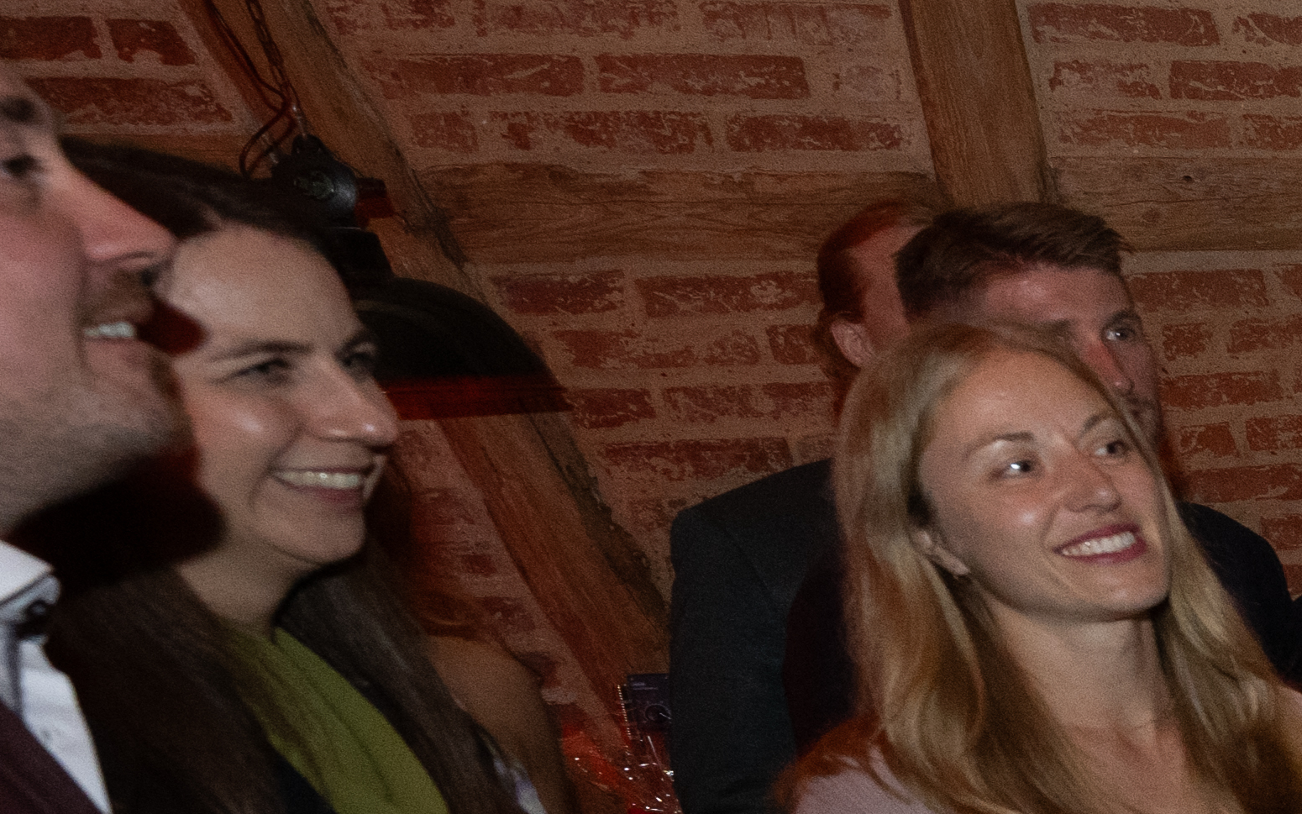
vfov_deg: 15.8
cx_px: 3238
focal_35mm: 76
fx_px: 2697
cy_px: 1210
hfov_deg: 14.5
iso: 1000
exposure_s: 1/15
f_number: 5
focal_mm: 14
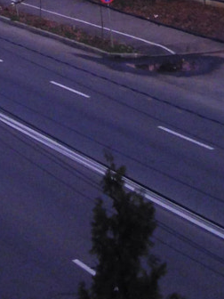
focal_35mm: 157
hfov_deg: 9.3
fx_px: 1355
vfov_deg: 11.5
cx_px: -73
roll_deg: +3.2
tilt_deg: +3.8
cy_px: -279
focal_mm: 4.12
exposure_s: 1/24
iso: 50
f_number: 2.4
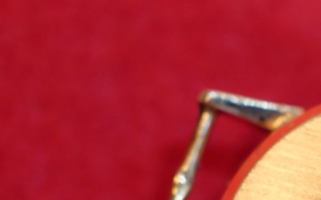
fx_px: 1522
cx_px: 405
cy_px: 290
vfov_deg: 7.4
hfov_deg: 11.7
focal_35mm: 174
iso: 200
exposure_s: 1/80
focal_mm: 30
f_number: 3.5
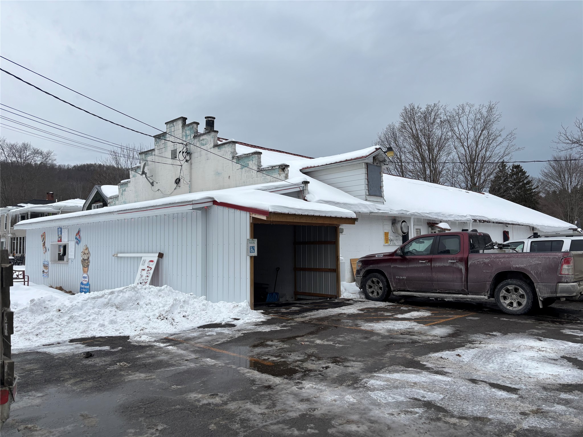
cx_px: 292
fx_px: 438
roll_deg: +0.4
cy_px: 218
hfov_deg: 67.3
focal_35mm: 26
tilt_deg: +3.1
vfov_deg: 53.1
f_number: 1.6
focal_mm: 5.96
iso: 50
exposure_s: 1/1220
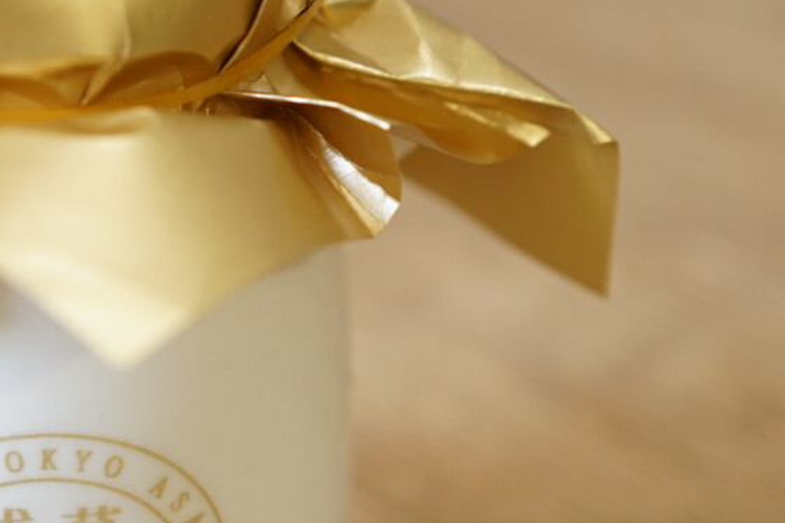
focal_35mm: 134
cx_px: 64
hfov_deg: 15.1
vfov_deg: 10.2
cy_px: 359
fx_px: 2921
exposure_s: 1/25
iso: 250
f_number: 3.5
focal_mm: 50
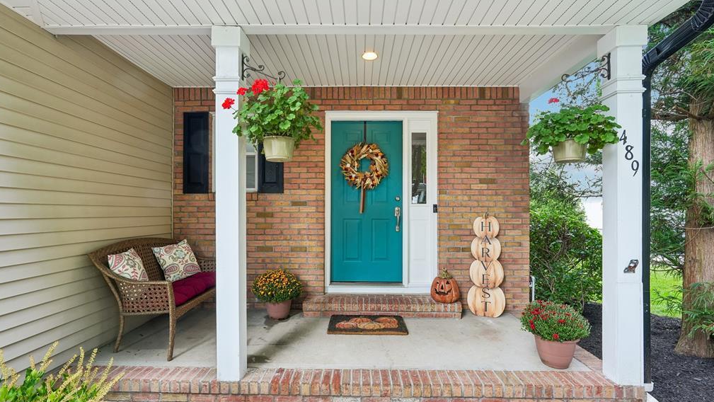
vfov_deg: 62.2
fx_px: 332
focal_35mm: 18
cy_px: 224
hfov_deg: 94.2
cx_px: 357
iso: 400
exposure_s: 1/15
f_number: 11
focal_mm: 16.5
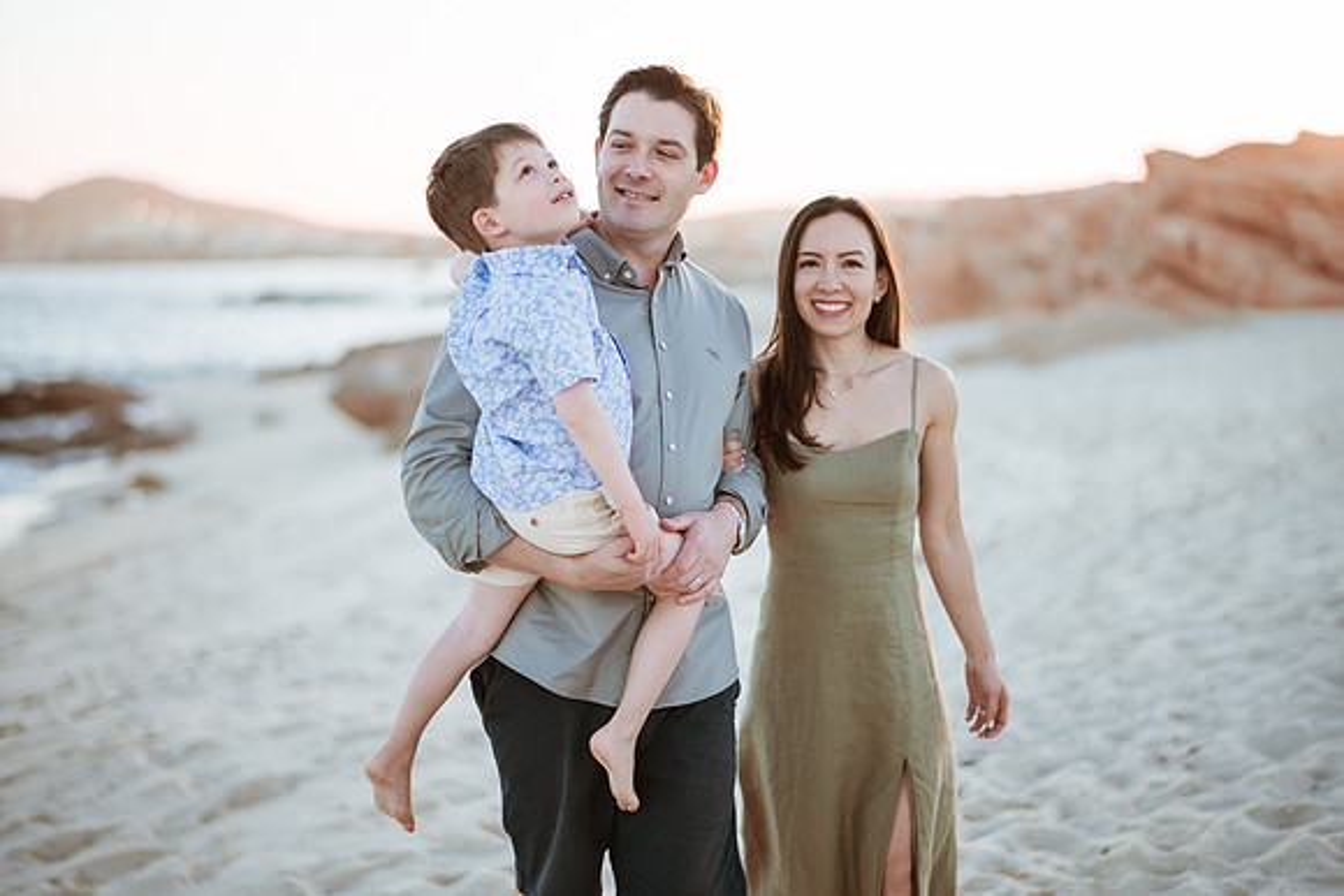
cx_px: 672
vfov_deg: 23.4
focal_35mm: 58
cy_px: 448
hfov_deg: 34.5
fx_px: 2166
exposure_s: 1/1000
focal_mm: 58
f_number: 1.4
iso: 100
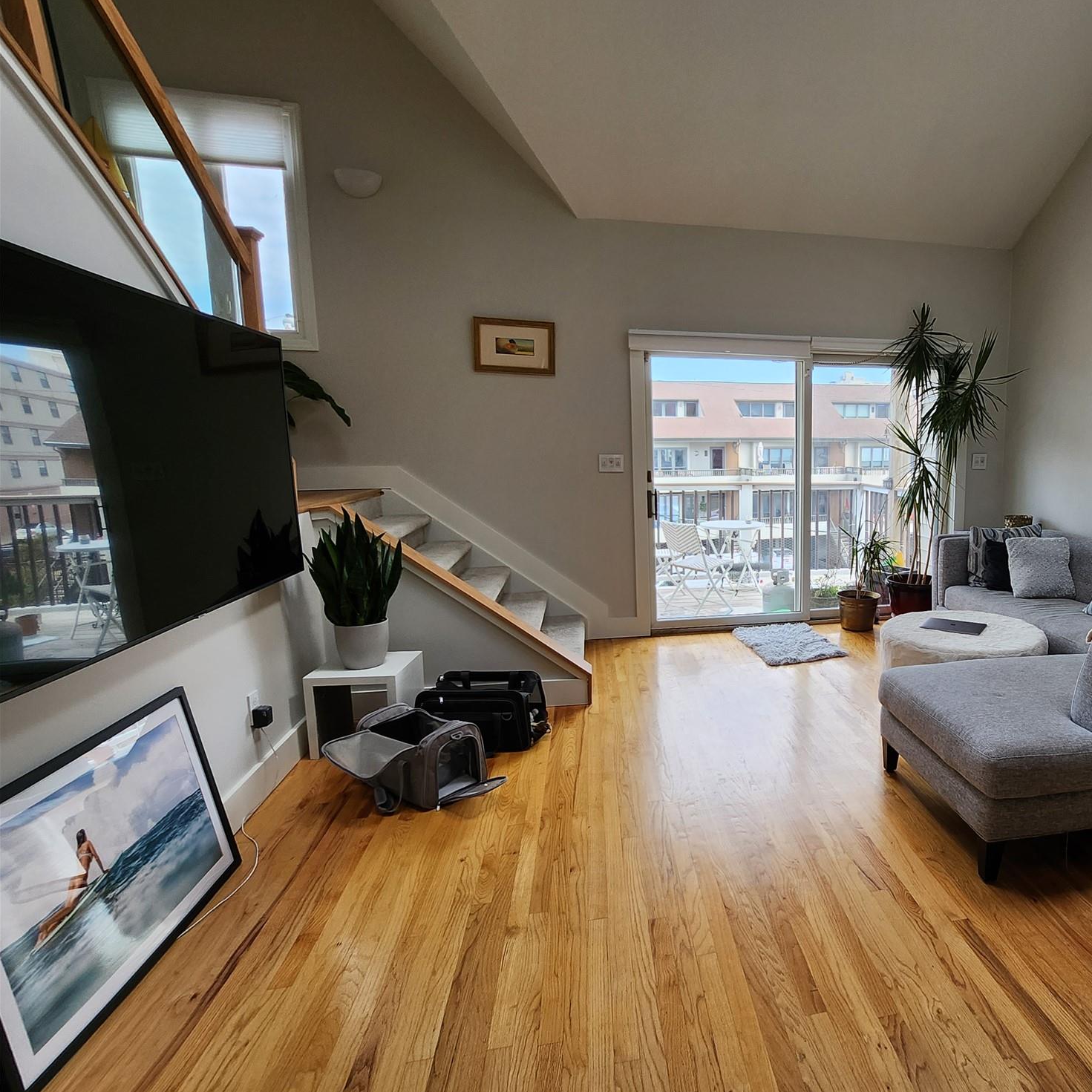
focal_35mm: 16
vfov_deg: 87.4
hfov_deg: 83.3
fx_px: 571
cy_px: 544
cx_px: 759
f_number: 2.2
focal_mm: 1.7
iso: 64
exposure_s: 1/120
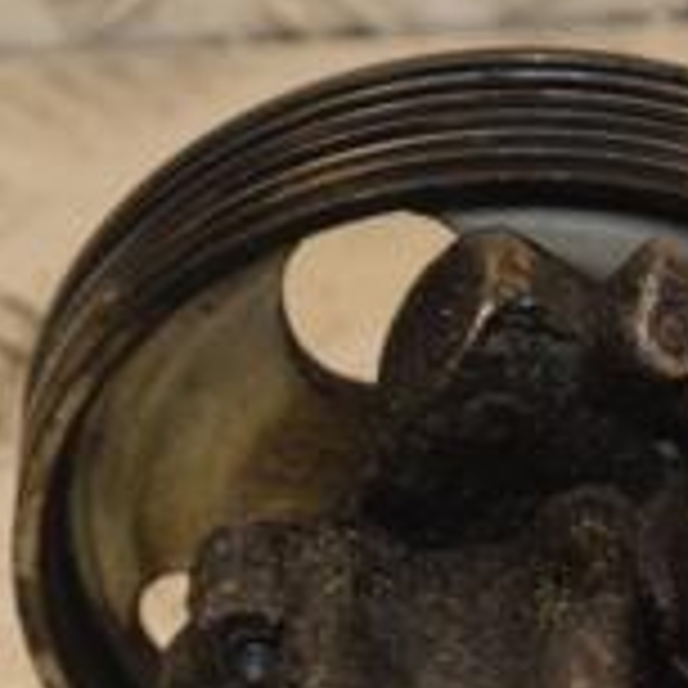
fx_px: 9549
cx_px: 661
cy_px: 634
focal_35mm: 425
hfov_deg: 4.1
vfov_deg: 4.1
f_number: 5.6
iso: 800
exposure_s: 1/160
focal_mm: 85
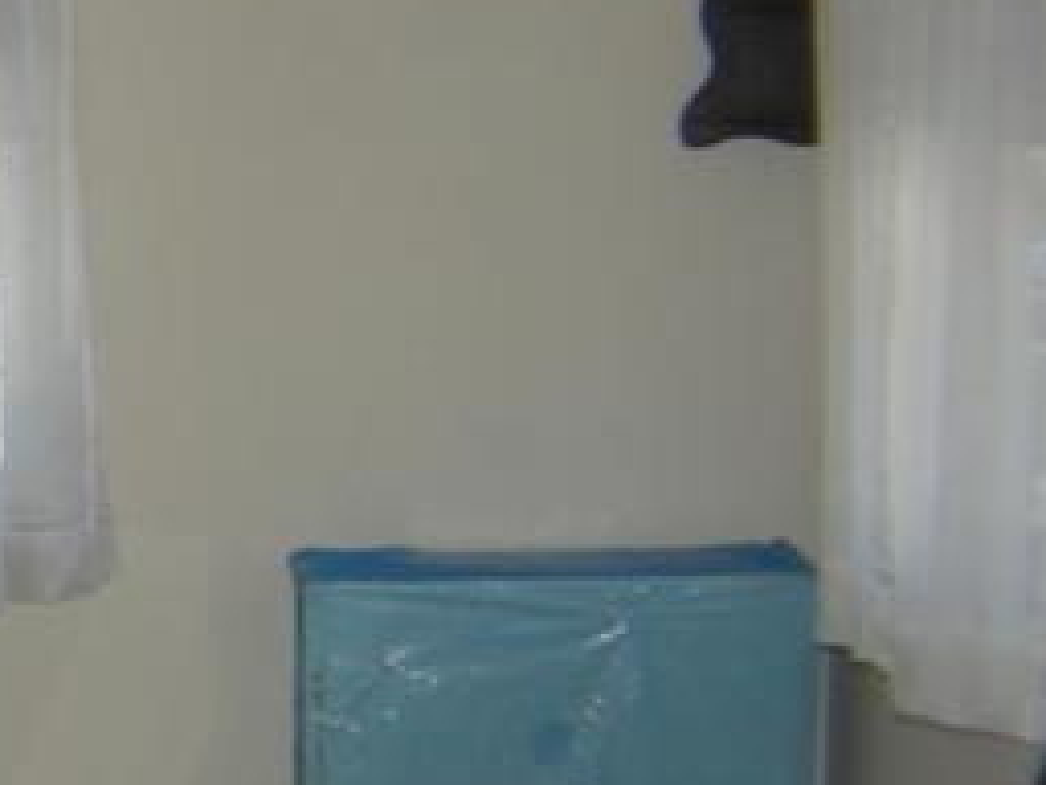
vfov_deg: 10.3
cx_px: -315
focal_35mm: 144
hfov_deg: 13.2
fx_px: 4351
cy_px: 536
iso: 64
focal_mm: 7.5
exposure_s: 1/65.4
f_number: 2.7
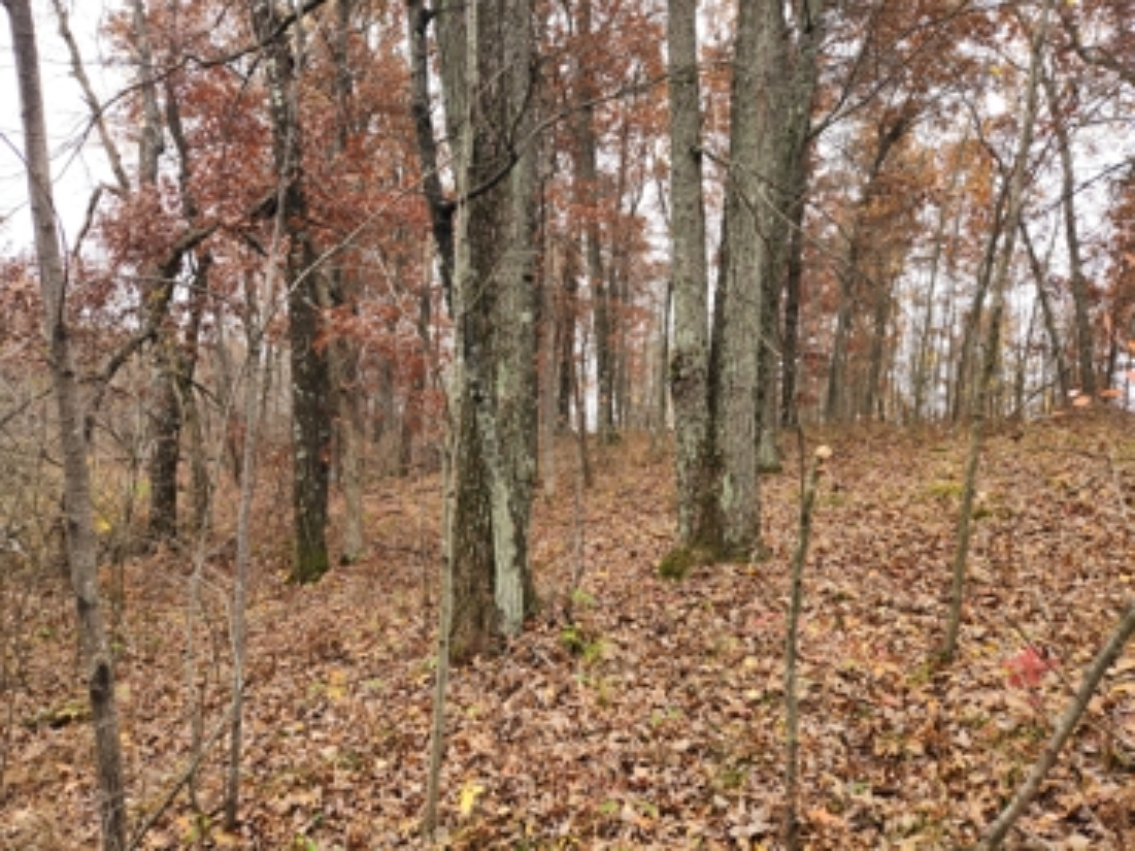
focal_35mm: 23
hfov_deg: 73.9
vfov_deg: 58.9
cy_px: 426
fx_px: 754
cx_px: 568
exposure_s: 1/138
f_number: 1.8
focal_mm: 5.4
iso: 20
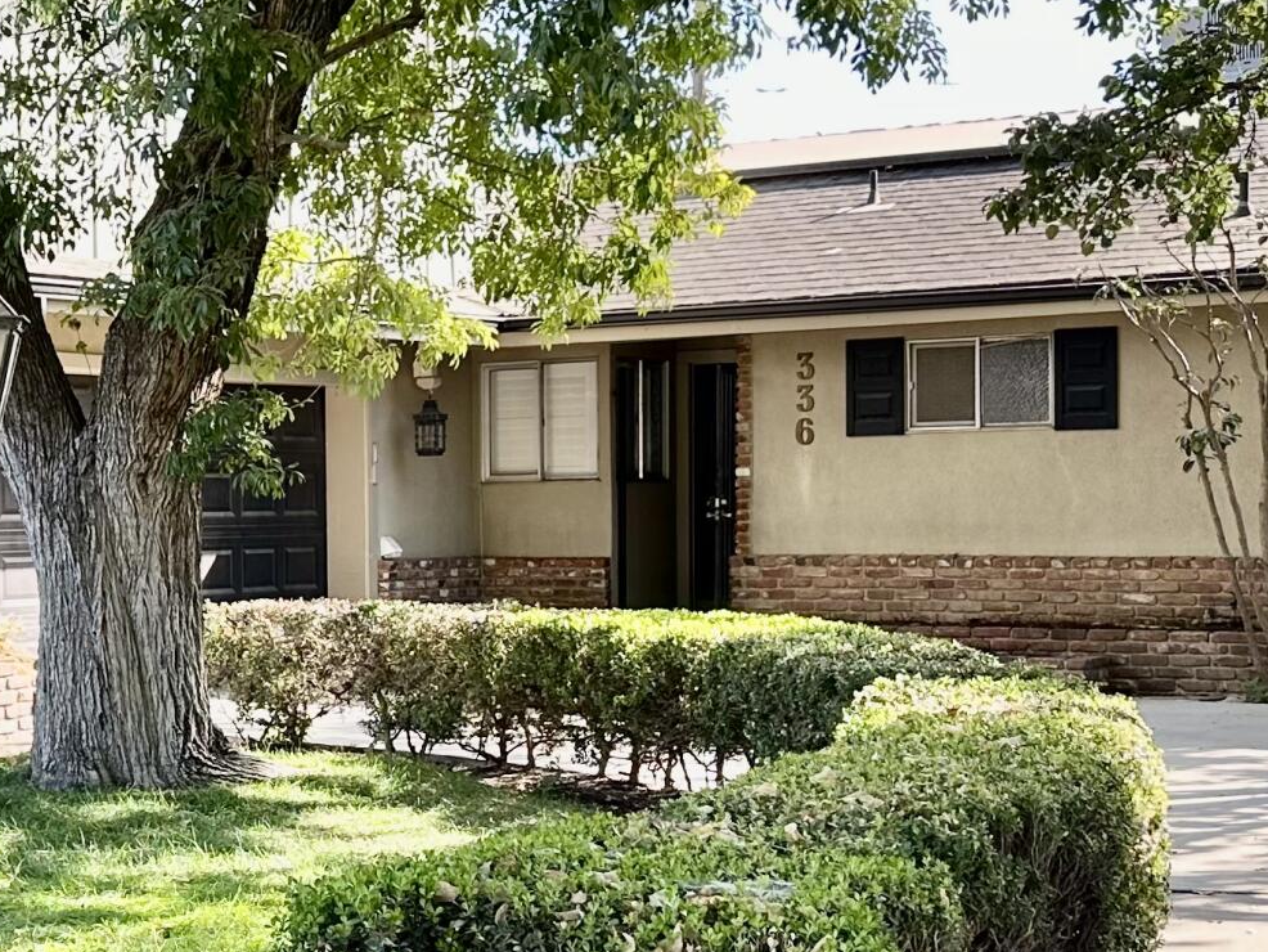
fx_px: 2675
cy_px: 572
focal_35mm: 73
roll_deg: +1.2
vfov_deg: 20.1
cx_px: -270
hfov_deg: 24.1
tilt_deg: -2.4
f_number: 1.78
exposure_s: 1/379
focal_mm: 6.86
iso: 80
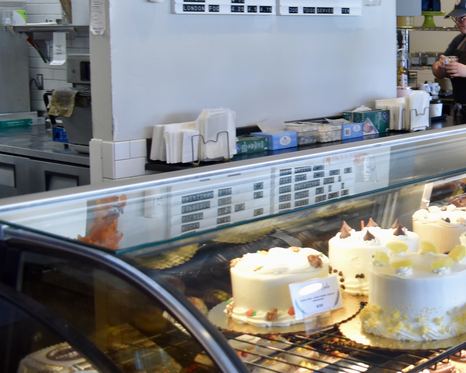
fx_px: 896
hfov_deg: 26.2
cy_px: 101
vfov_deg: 23.3
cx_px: 551
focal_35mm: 65
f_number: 4
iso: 800
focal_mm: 18
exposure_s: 1/125
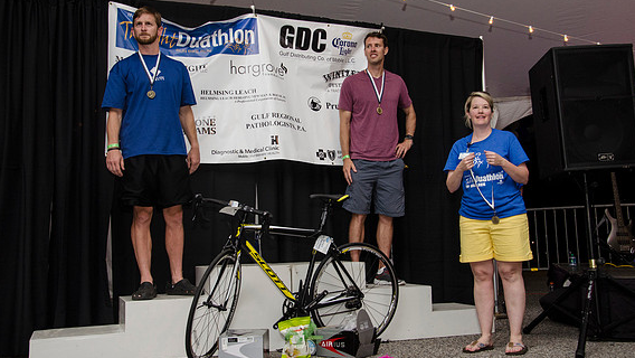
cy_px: 163
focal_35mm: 40
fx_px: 674
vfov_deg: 29.7
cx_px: 320
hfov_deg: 50.5
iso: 800
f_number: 5.6
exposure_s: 1/80
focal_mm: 25
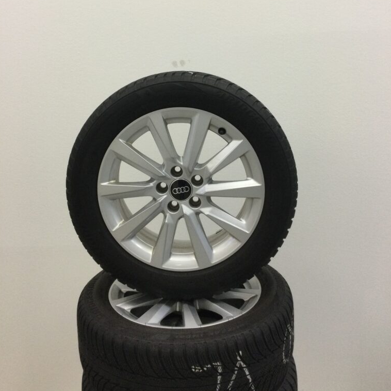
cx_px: 195
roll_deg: +3.5
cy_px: 133
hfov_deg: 44.9
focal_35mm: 37
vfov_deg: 44.3
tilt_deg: -9.0
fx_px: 473
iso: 100
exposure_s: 1/33
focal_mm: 3.3
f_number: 2.4
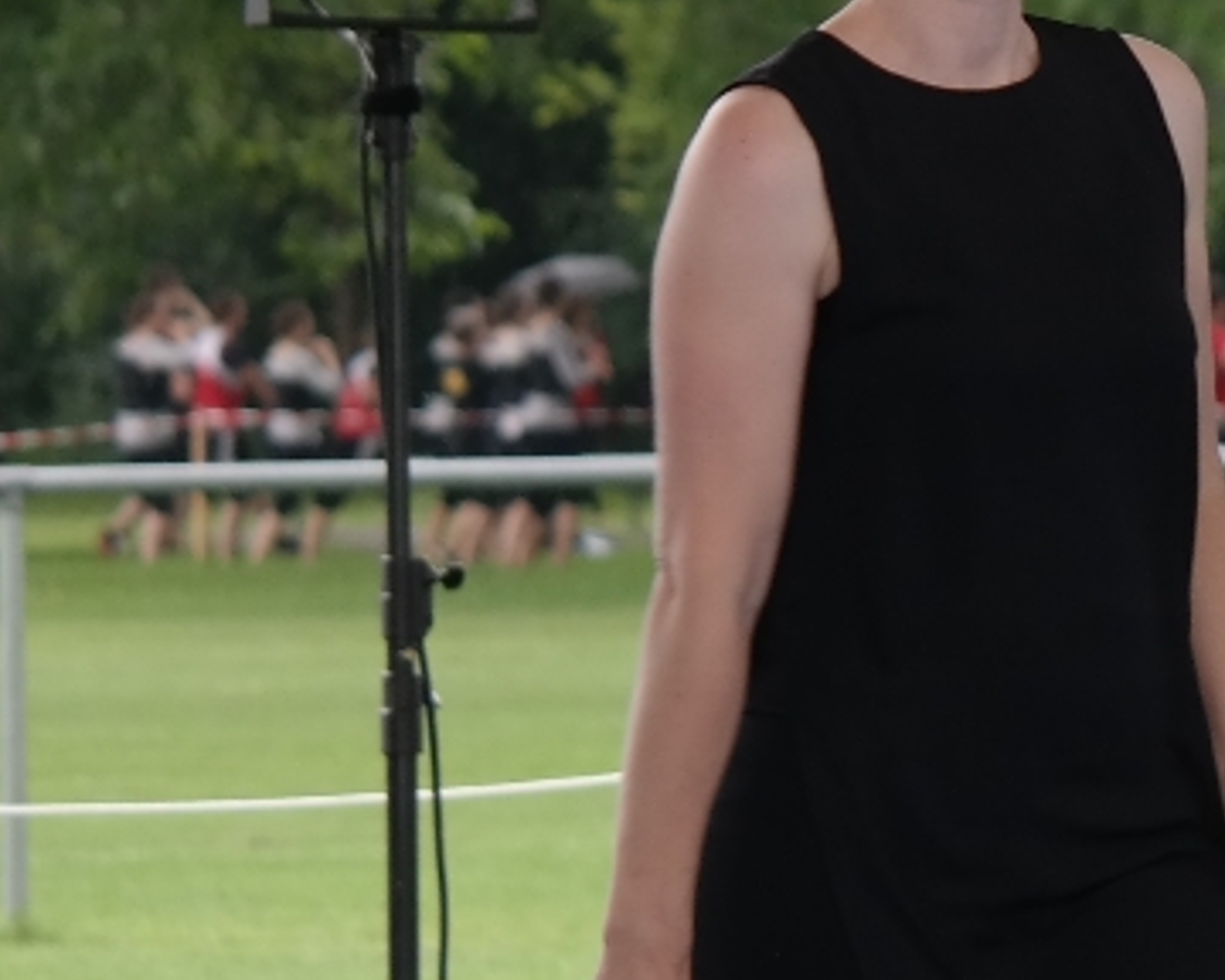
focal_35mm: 642
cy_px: 422
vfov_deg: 2.4
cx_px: 1205
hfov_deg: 3.0
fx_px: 23276
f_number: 5
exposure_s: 1/200
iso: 200
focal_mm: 100
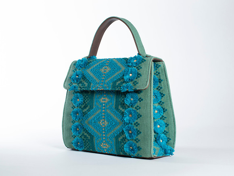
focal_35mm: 58
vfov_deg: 25.3
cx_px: 124
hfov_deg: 33.3
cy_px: 89
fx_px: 391
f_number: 8
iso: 200
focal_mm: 50
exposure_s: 1/200
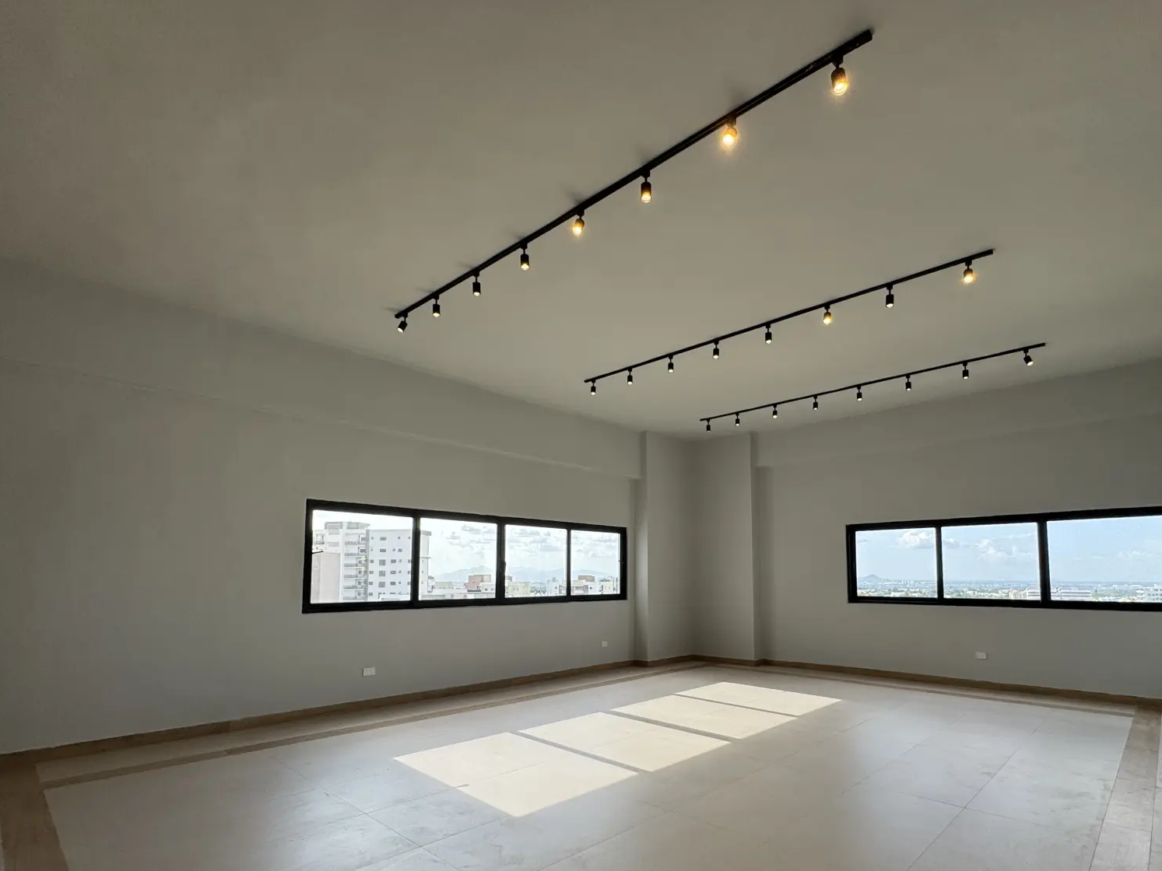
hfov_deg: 87.7
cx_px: 613
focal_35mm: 18
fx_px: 604
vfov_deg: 70.6
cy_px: 537
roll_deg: +0.4
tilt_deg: +4.1
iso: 40
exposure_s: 1/403
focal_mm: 2.22
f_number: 2.2
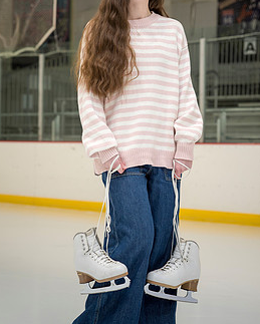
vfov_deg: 17.3
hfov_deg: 13.9
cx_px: 136
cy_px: 125
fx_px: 1066
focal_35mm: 111
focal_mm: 85
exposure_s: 1/250
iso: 1000
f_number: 5
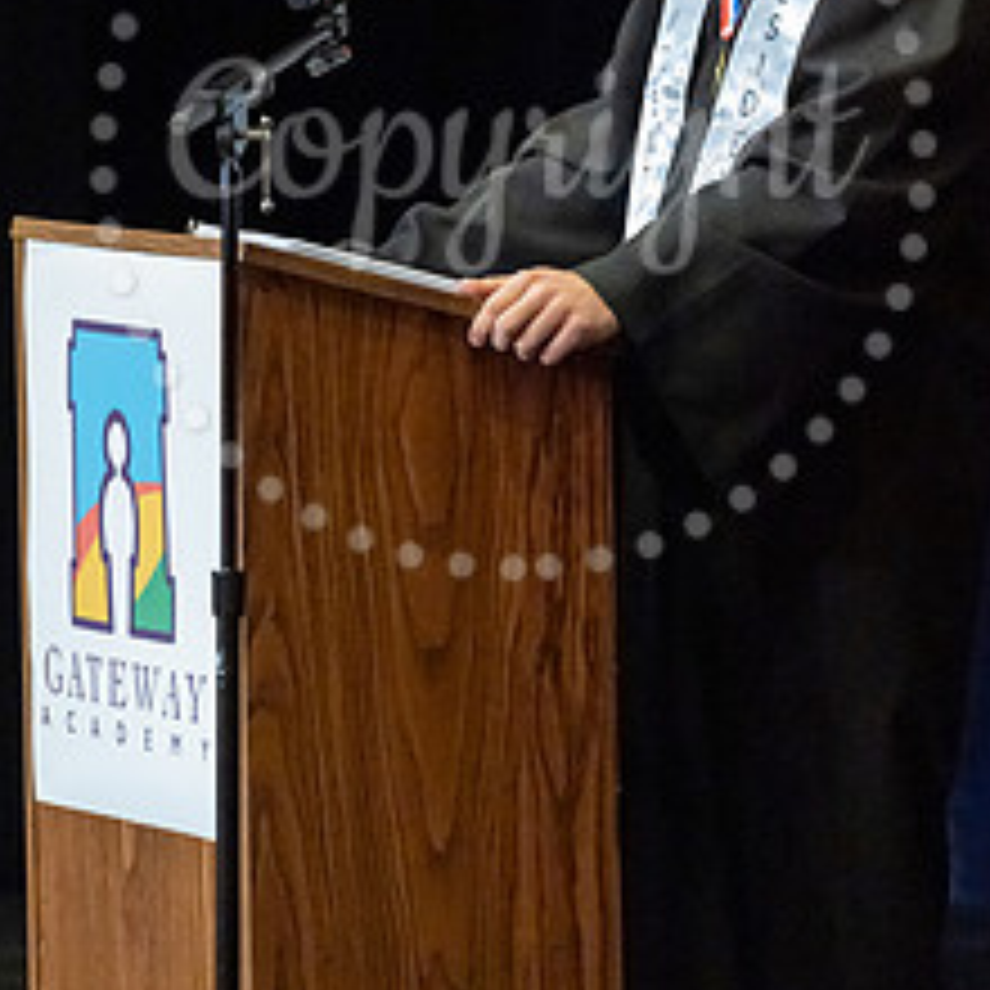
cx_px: 513
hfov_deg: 5.0
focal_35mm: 347
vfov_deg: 5.0
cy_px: 153
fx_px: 11228
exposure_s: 1/1000
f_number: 4
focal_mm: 200
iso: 20000
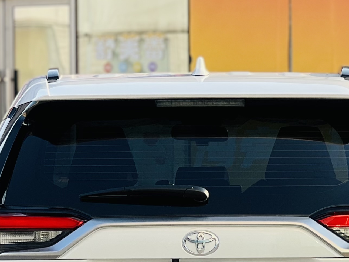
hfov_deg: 11.8
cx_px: 196
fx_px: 1693
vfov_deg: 8.8
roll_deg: +1.4
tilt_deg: -1.7
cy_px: 285
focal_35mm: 168
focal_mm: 9
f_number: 2.8
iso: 25
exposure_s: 1/159
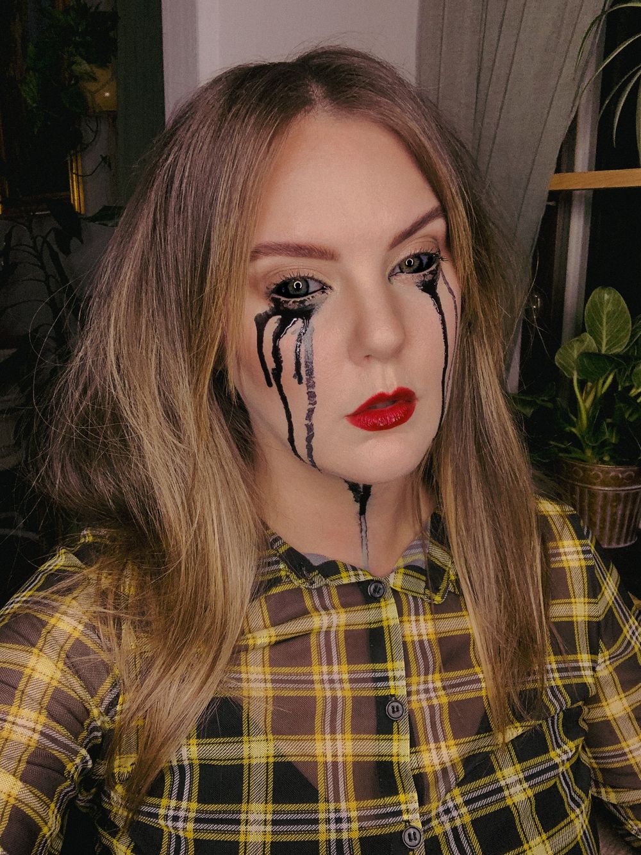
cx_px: 320
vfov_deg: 56.8
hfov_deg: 44.2
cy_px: 428
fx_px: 790
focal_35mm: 32
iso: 160
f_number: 2.2
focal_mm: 2.87
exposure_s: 1/60
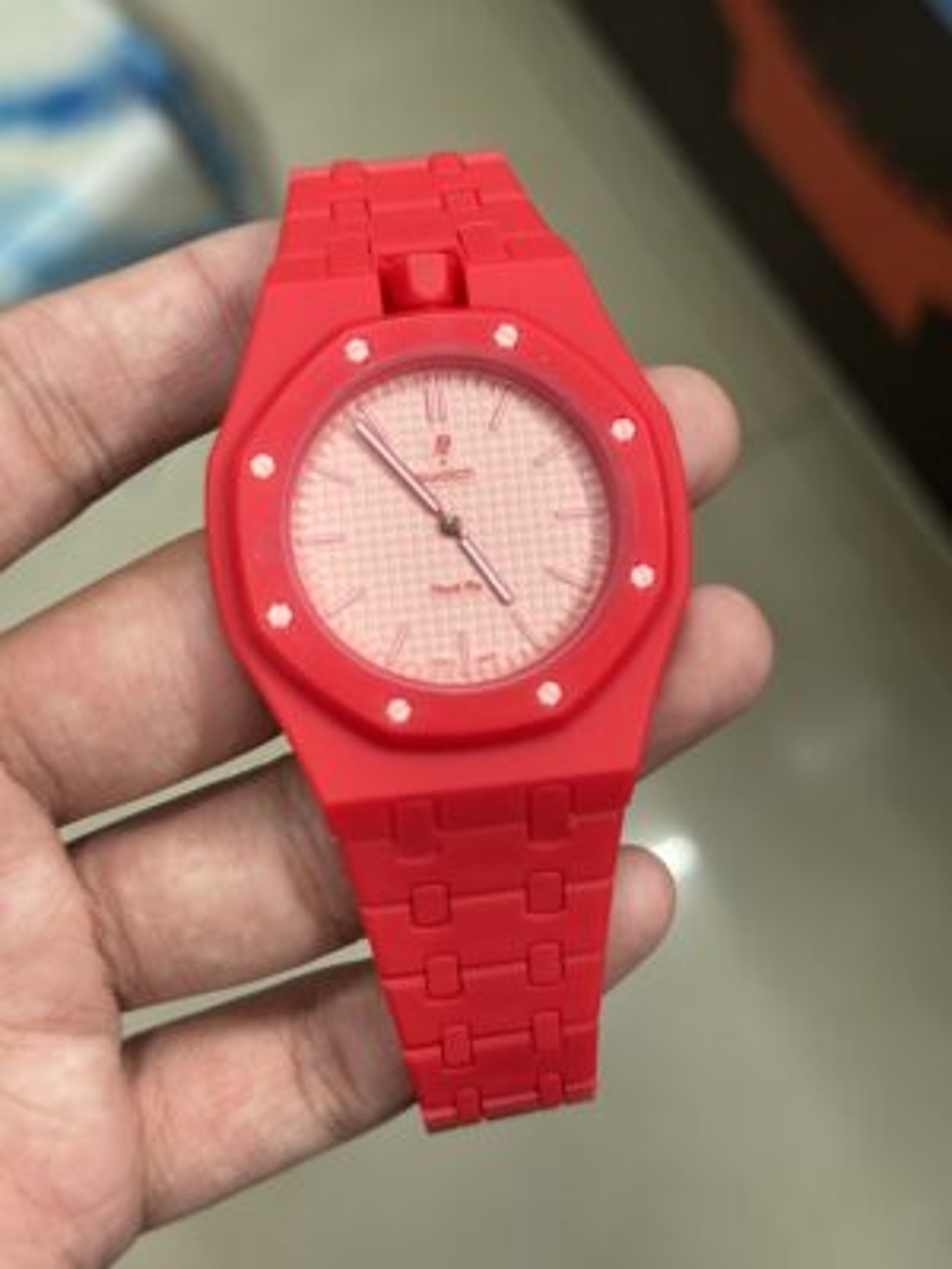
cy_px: 634
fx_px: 1760
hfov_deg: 30.3
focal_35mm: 48
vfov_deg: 39.7
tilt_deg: -72.5
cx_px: 476
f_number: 1.78
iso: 100
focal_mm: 6.76
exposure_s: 1/50
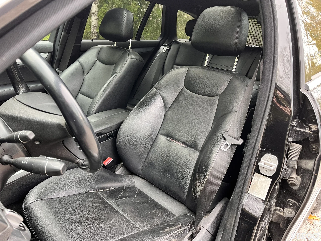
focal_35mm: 26
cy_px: 120
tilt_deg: -20.3
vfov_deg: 53.1
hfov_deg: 67.3
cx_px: 160
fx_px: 241
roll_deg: -5.7
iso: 125
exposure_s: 1/62
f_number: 1.6
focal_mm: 5.1
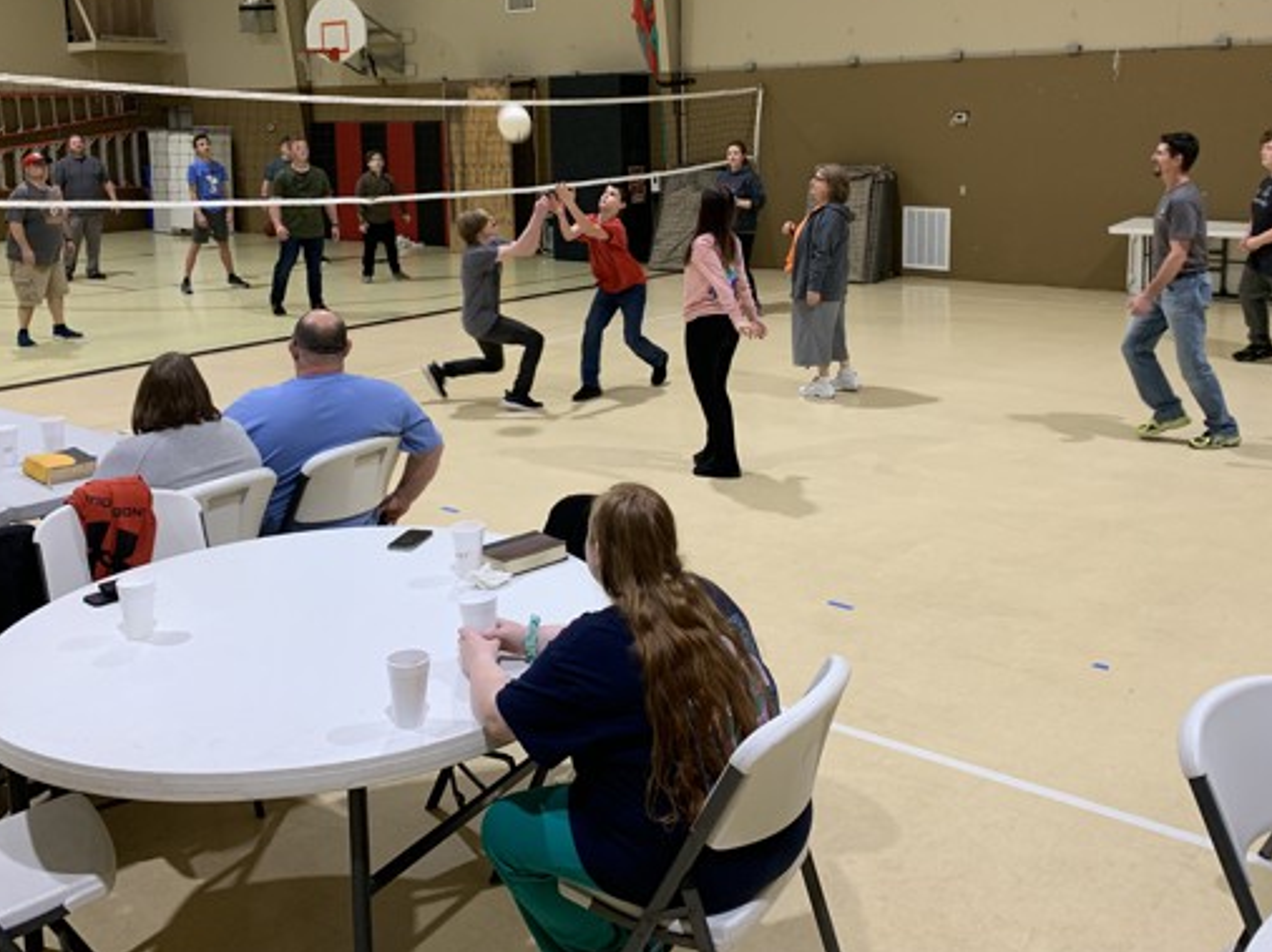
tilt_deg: -3.4
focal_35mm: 37
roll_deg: +2.3
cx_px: 656
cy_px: 279
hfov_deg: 50.2
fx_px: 1359
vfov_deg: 38.0
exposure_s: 1/70
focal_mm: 4.25
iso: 100
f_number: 1.8
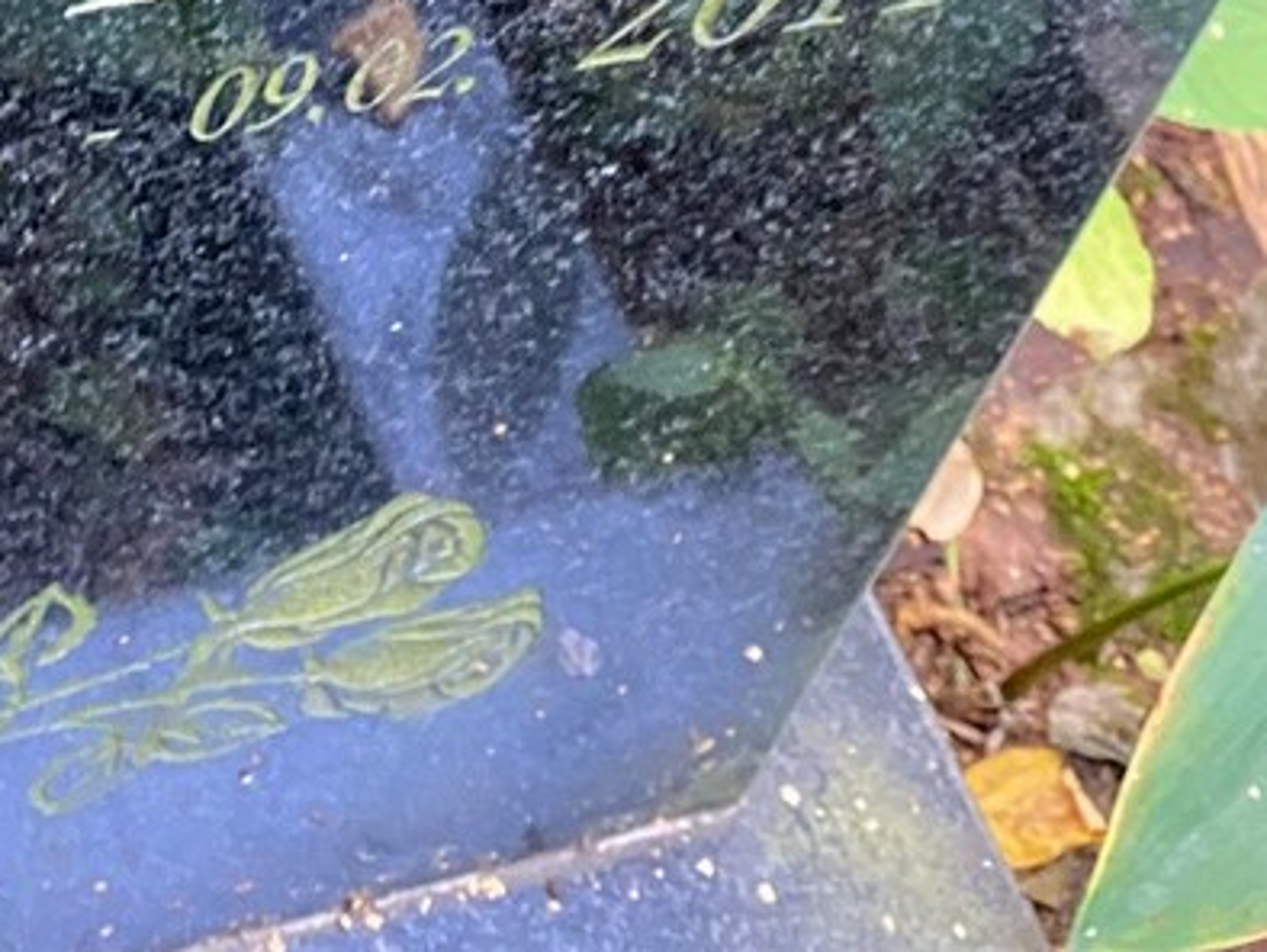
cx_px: 84
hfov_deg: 20.2
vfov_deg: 14.5
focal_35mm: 95
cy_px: -499
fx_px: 3479
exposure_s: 1/60
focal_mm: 4.25
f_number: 1.8
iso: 250
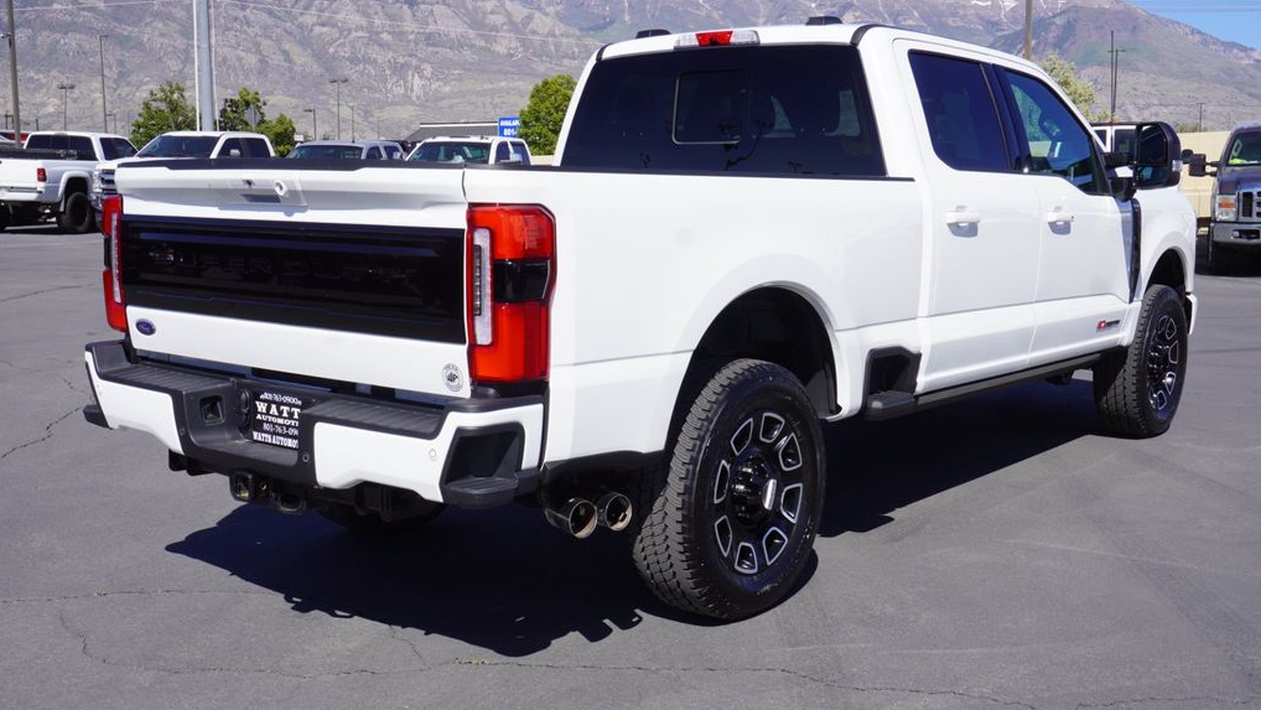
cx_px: 630
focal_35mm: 40
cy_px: 356
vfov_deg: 30.1
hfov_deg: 51.0
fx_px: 1322
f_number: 11
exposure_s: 1/160
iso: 100
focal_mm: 25
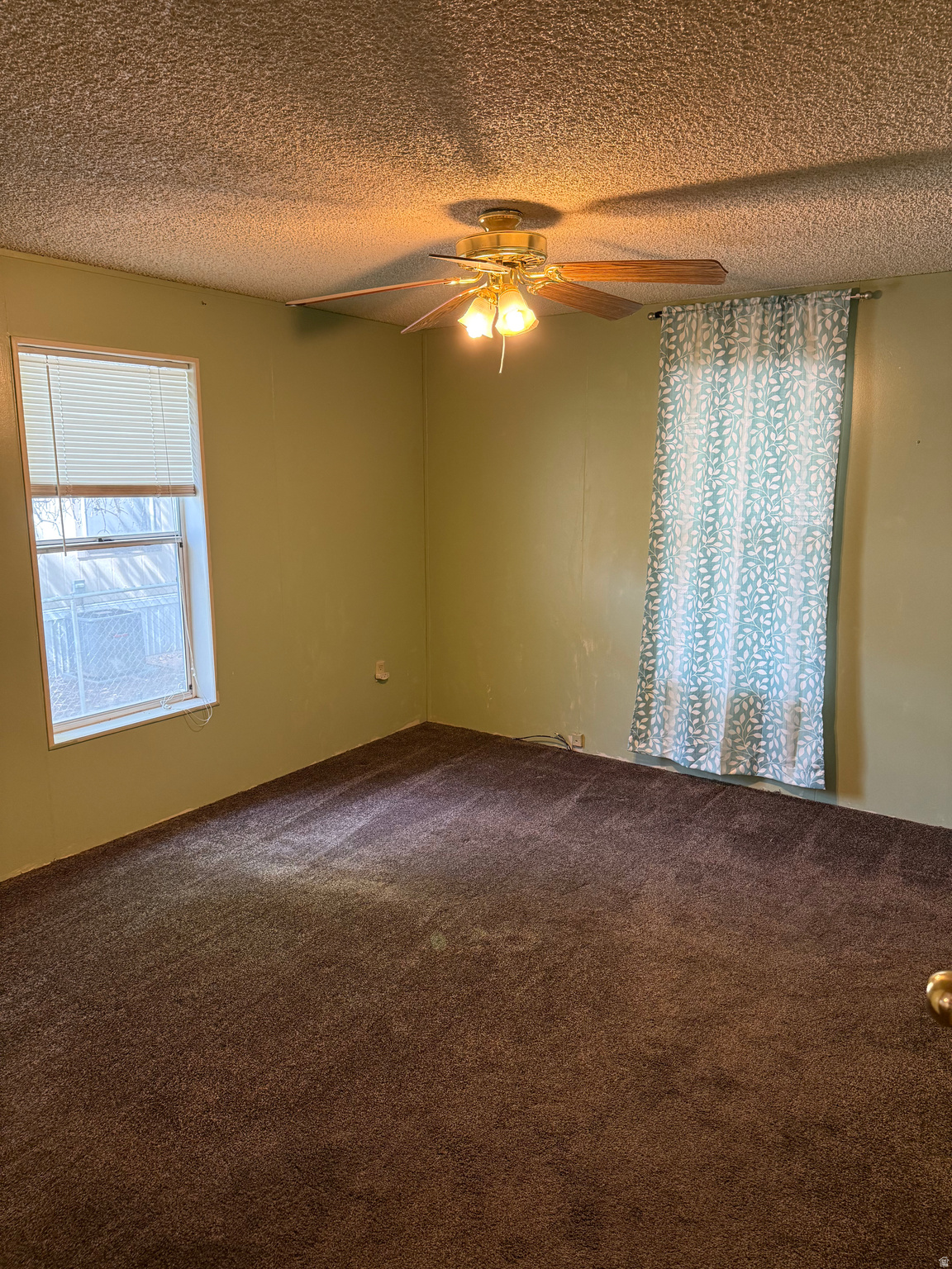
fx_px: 880
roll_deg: -0.2
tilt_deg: -9.6
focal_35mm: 24
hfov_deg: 56.8
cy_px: 634
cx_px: 476
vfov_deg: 71.6
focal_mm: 6.76
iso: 320
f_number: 1.78
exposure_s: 1/60
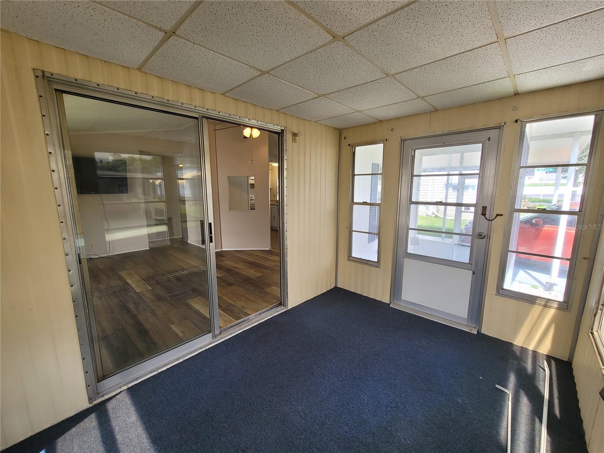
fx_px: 227
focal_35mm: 13
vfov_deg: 89.9
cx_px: 302
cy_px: 226
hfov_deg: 106.2
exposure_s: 1/120
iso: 64
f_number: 2.2
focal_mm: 2.2
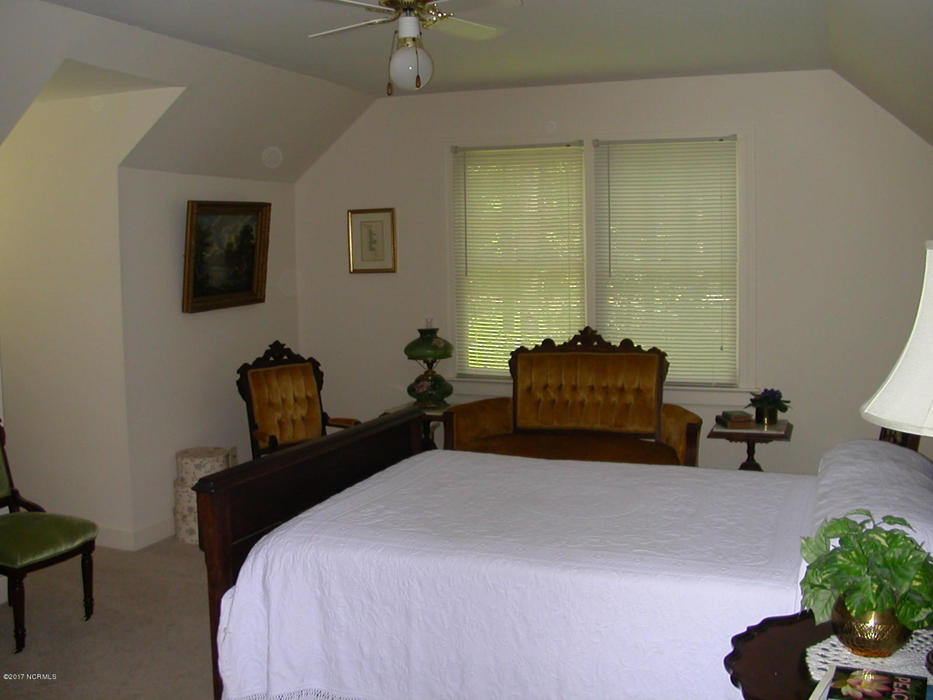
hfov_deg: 50.1
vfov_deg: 38.7
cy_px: 350
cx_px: 466
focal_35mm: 37
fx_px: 997
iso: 100
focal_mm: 5.6
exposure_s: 1/59.9
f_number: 2.7
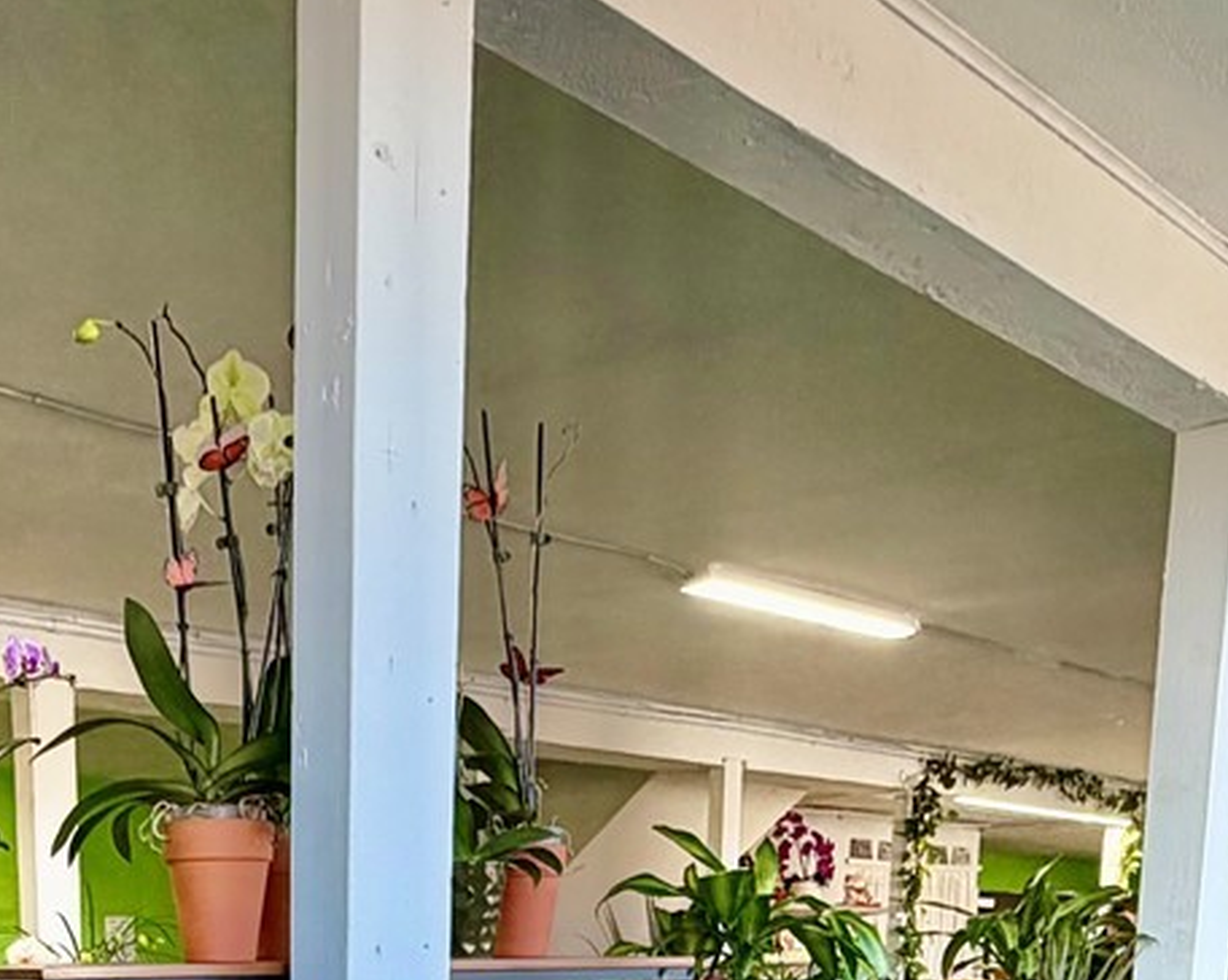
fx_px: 1743
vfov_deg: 26.5
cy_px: 1287
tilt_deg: -9.7
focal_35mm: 48
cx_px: 280
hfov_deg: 37.7
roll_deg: +1.0
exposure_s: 1/60
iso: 160
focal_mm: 2.22
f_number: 2.2
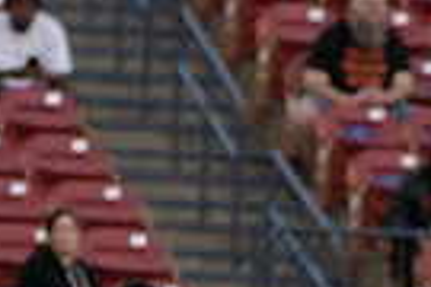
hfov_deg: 1.8
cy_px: 563
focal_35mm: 1136
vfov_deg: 1.2
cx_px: 492
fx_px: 13599
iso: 4000
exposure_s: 1/1250
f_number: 5.6
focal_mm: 265
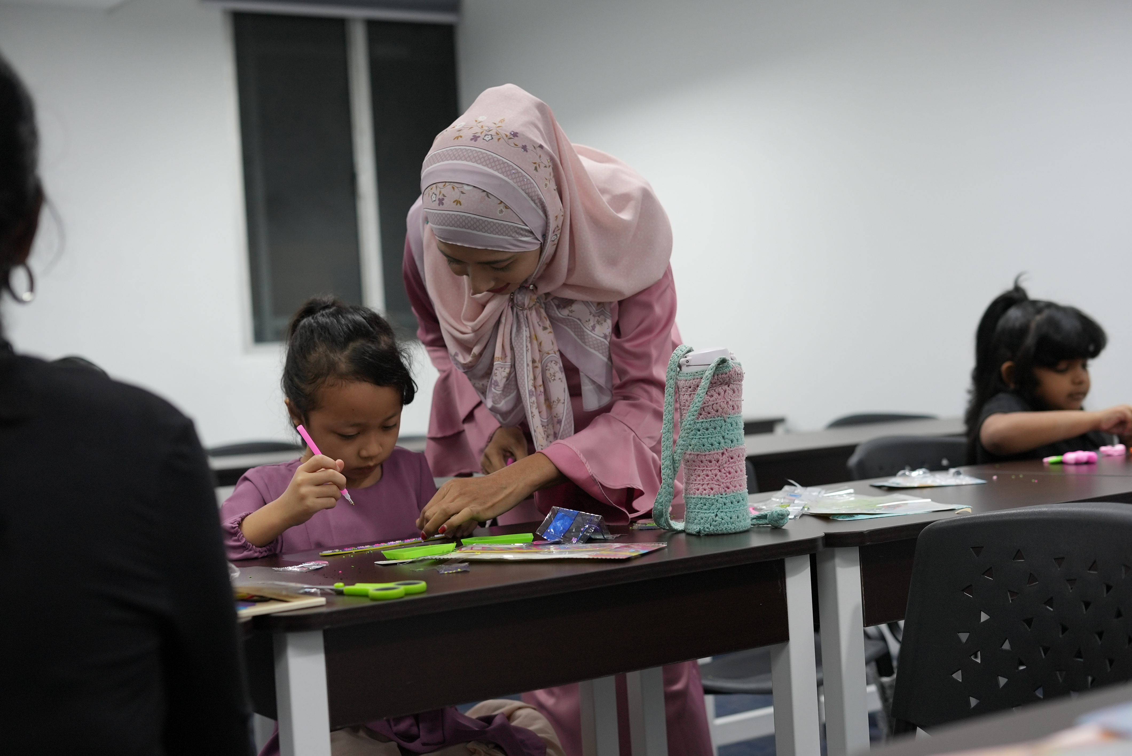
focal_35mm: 50
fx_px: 1573
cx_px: 566
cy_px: 378
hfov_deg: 39.6
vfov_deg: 27.0
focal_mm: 50
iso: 1250
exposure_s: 1/160
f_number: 3.2
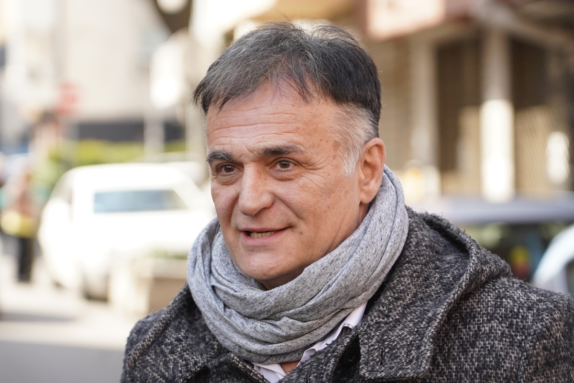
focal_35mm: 148
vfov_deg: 9.3
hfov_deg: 13.9
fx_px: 2360
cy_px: 192
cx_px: 287
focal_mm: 99
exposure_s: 1/1250
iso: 1250
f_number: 4
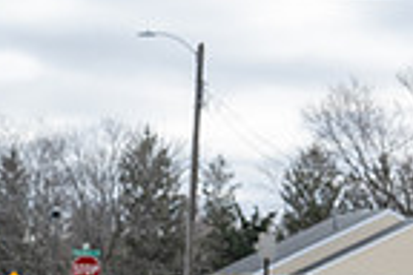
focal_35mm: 226
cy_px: 411
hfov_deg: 8.7
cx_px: 792
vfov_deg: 6.0
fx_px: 2593
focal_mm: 56
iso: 250
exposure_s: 1/250
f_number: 7.1
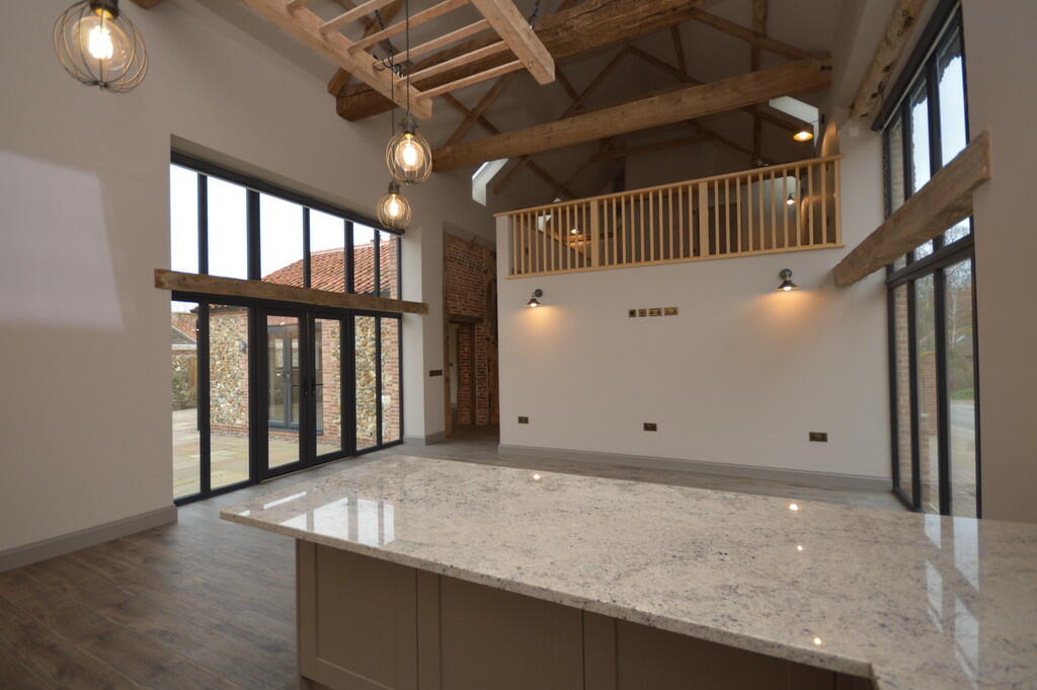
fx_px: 432
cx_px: 518
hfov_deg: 100.4
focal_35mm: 15
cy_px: 345
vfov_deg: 77.2
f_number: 4
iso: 400
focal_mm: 10
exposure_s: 1/125
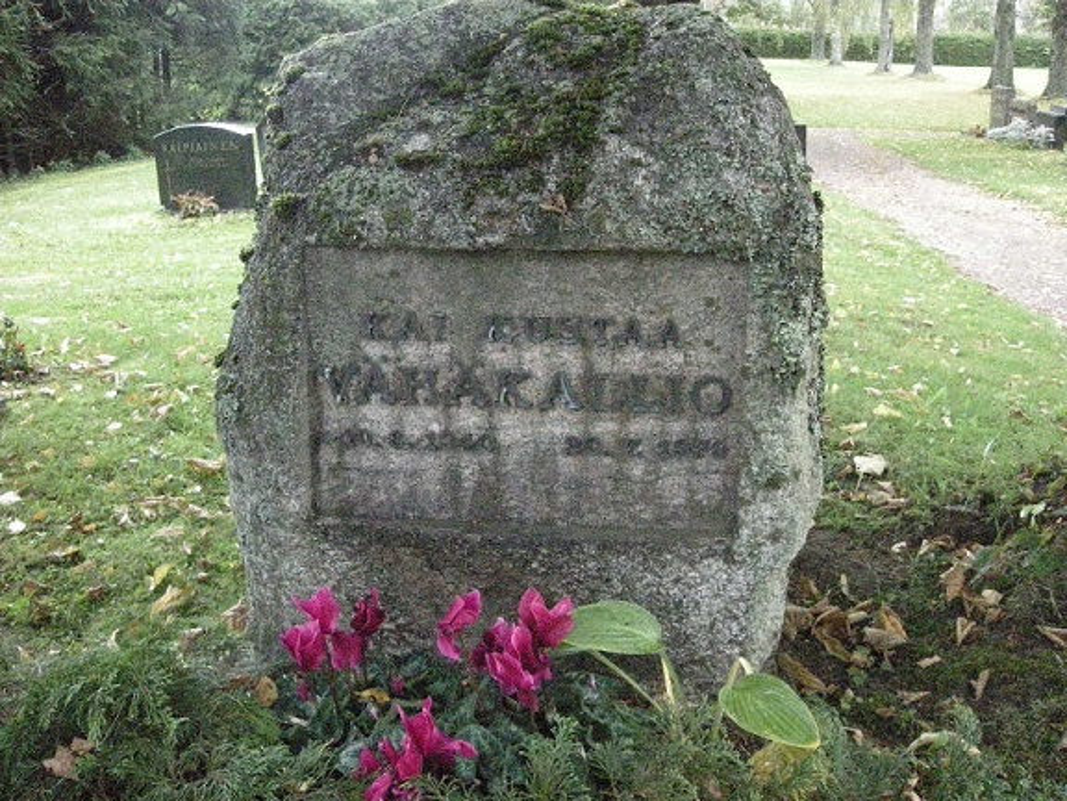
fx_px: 1079
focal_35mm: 35
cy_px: 400
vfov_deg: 40.7
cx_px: 534
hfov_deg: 52.6
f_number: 2.8
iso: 1600
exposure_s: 1/112
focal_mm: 5.7
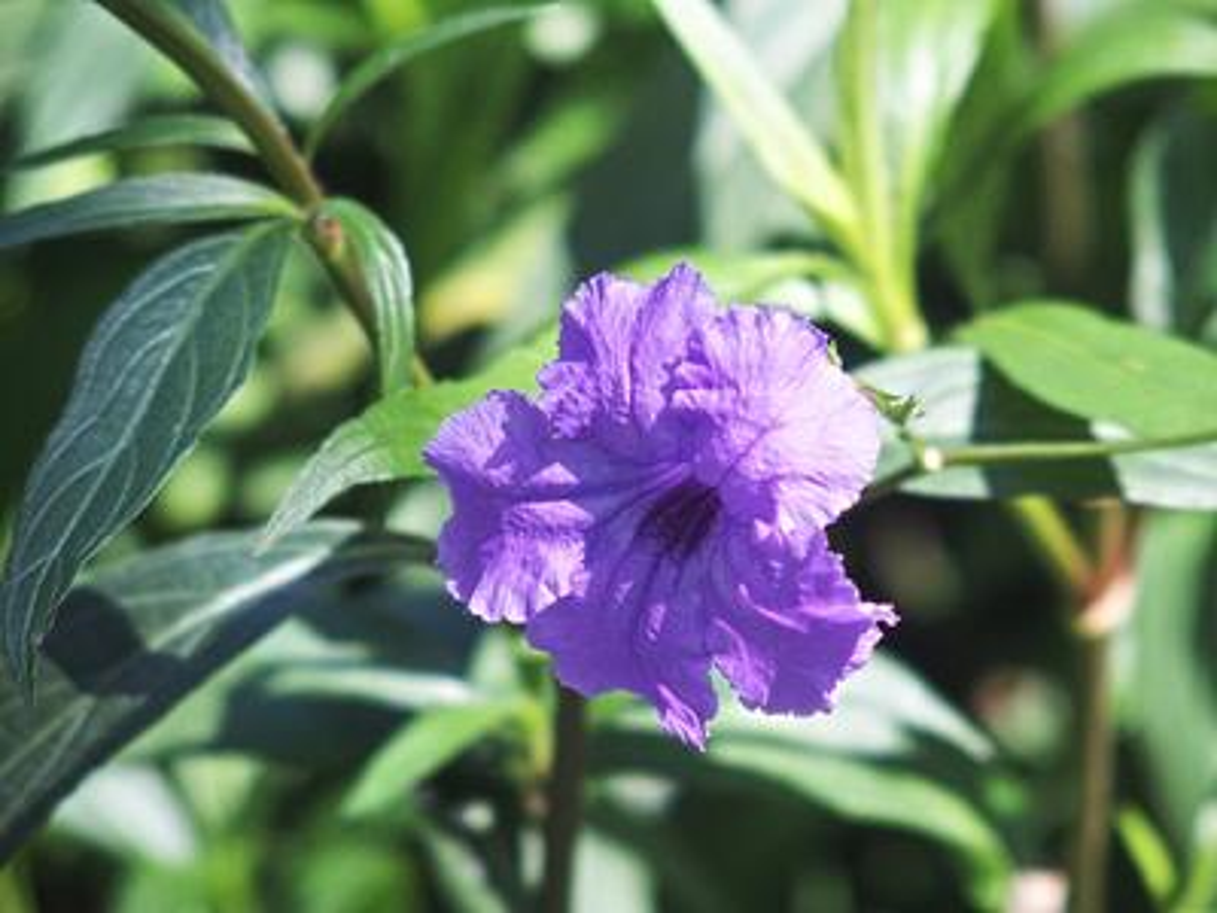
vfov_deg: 6.8
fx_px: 7735
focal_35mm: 220
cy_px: 456
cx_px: 608
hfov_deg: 9.0
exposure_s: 1/400
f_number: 3.2
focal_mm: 46.7
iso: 100
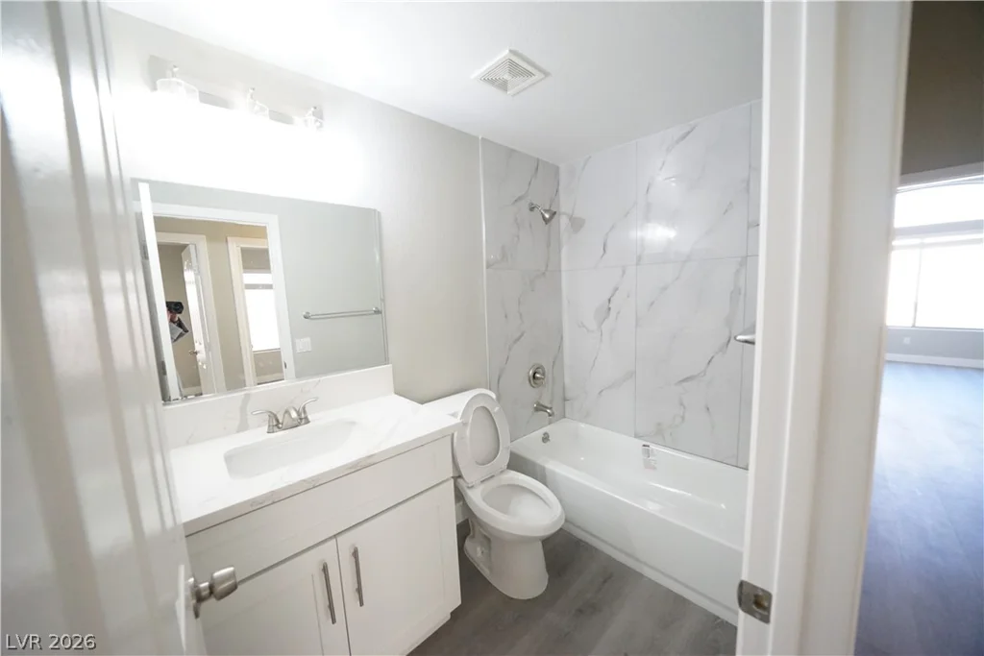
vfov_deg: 90.0
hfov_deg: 112.6
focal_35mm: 12
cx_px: 492
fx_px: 328
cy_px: 328
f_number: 8
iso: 8000
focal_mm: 12
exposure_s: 1/125
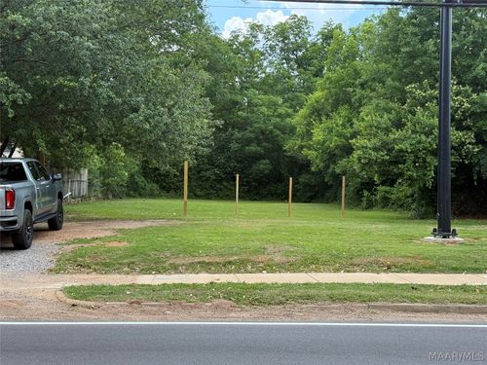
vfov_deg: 30.3
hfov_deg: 39.7
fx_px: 675
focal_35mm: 48
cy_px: 182
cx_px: 244
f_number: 1.78
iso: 100
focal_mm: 6.76
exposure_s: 1/1133
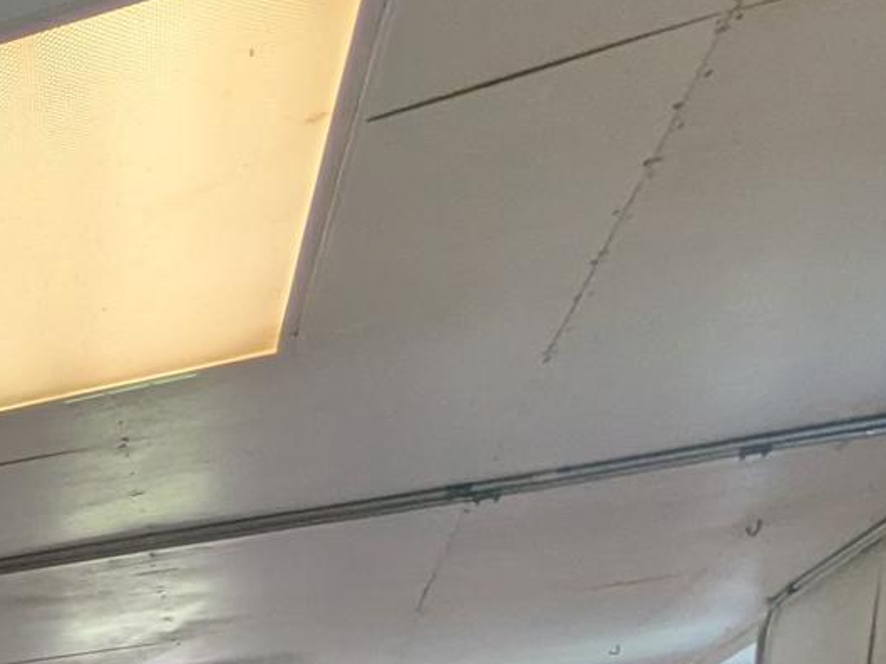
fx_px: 1586
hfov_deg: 19.9
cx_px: -809
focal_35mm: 62
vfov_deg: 18.2
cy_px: 1226
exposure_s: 1/229
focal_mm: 2.35
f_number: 2.2
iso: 55
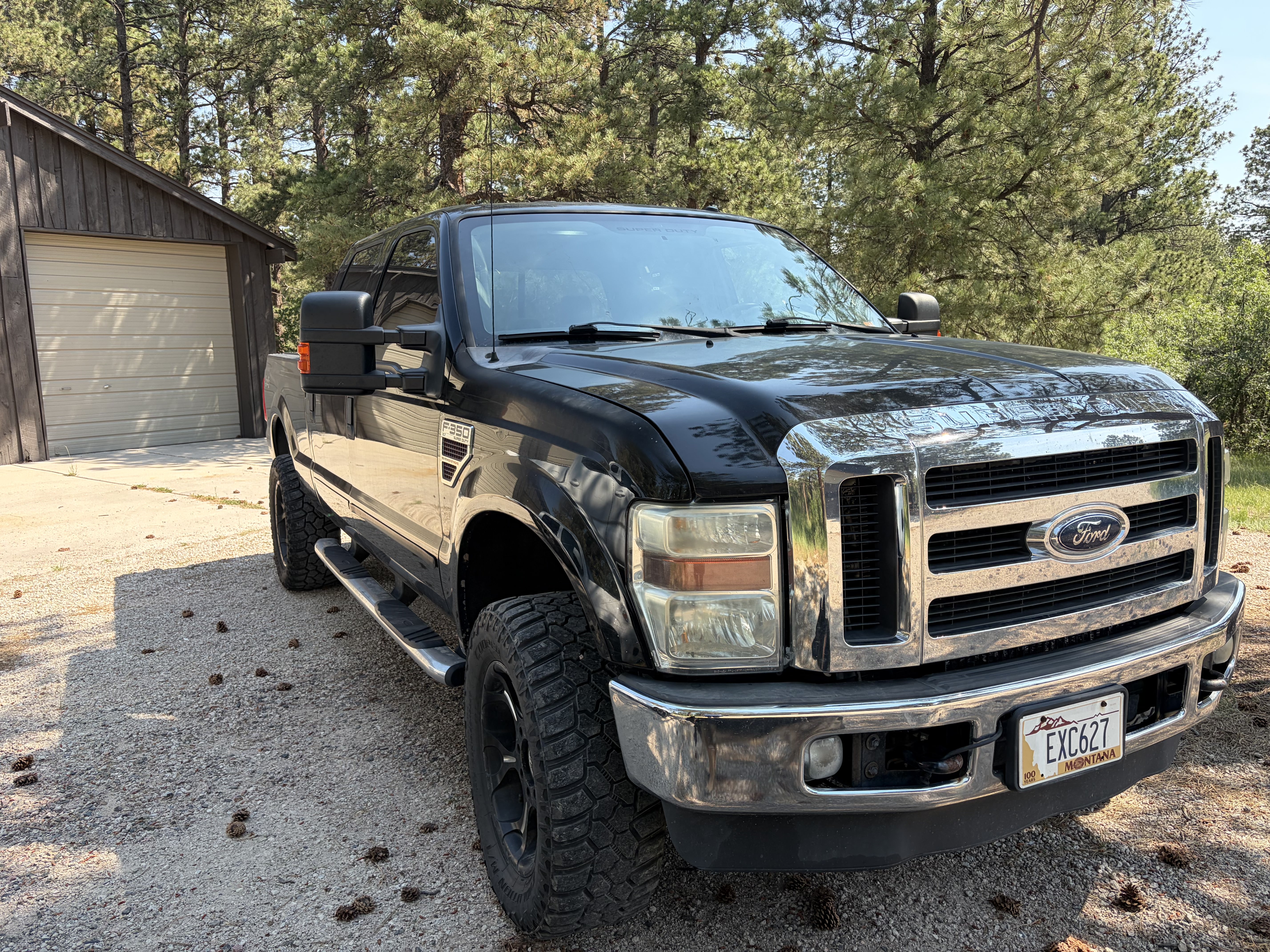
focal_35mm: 26
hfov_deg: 67.3
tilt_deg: -9.1
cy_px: 476
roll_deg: +1.0
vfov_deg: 53.1
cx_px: 635
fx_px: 954
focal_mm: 5.96
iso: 64
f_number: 1.6
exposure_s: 1/1016
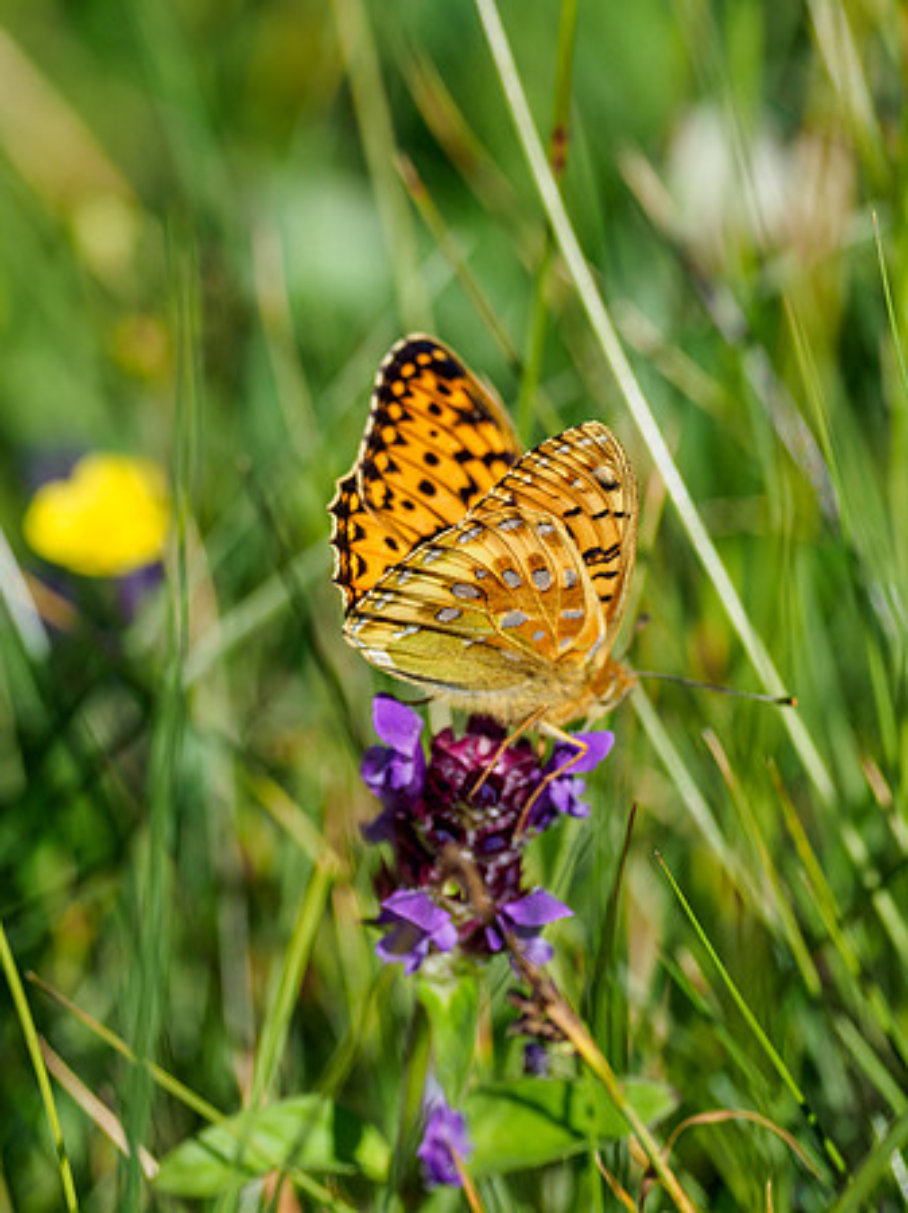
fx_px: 28053
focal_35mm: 801
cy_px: 606
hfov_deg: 1.9
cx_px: 471
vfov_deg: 2.5
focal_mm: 300
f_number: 4
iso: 250
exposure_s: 1/1250
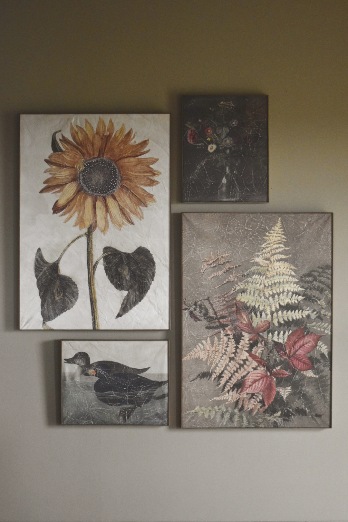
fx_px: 1087
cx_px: 174
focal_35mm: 75
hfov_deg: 18.2
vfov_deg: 27.0
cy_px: 261
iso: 2500
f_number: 1.8
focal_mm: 50
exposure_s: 1/1500
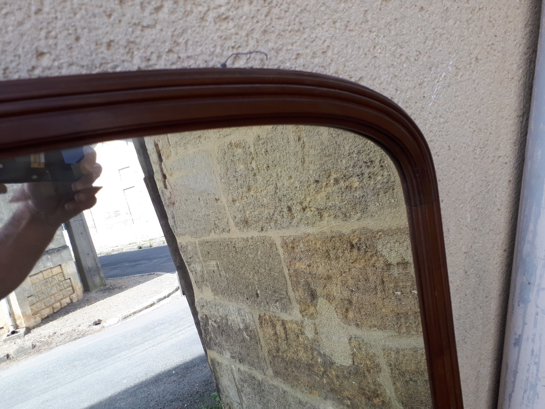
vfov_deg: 51.4
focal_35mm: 27
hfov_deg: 65.3
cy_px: 204
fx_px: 425
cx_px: 272
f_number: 1.9
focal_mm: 3.6
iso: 40
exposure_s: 1/428
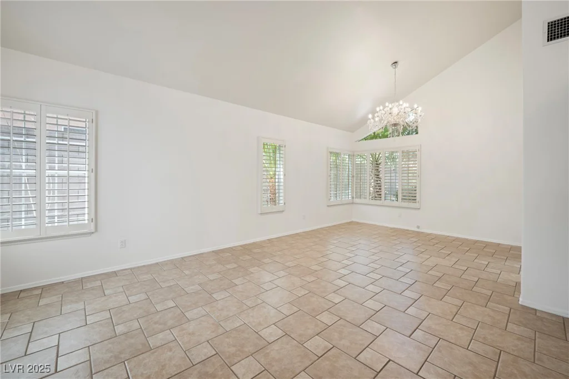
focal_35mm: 14
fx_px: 221
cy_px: 190
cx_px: 284
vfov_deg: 81.2
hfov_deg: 104.2
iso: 100
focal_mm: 14
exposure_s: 1/2.5
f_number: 9
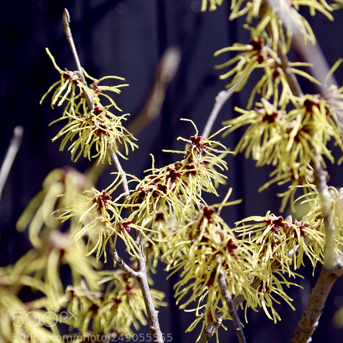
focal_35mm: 103
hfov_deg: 16.8
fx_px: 1155
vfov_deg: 16.9
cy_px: 181
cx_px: 269
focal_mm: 50
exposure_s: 1/500
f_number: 5
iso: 100
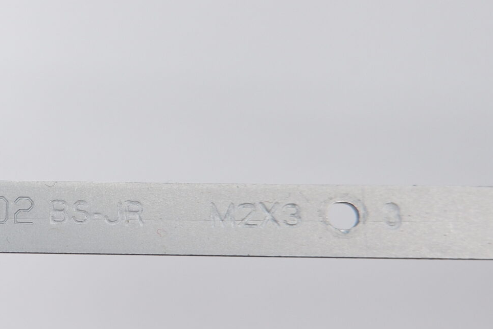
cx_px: -99
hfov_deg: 28.6
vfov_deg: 22.3
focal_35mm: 61
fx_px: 836
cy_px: 186
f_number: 5.6
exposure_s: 1/200
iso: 800
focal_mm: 15.2
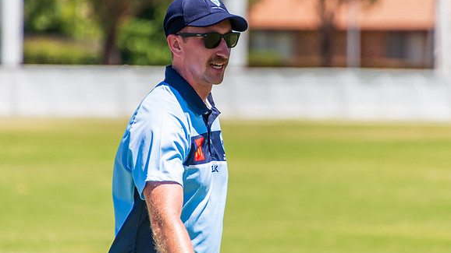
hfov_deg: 3.0
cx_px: 258
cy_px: 93
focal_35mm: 722
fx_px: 8633
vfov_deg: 1.7
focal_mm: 400
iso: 400
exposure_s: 1/2500
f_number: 6.3
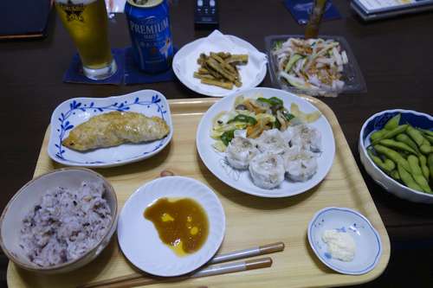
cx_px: 216
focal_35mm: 28
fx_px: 337
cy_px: 144
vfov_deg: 46.4
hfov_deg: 65.5
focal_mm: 10.4
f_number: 1.8
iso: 200
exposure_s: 1/30
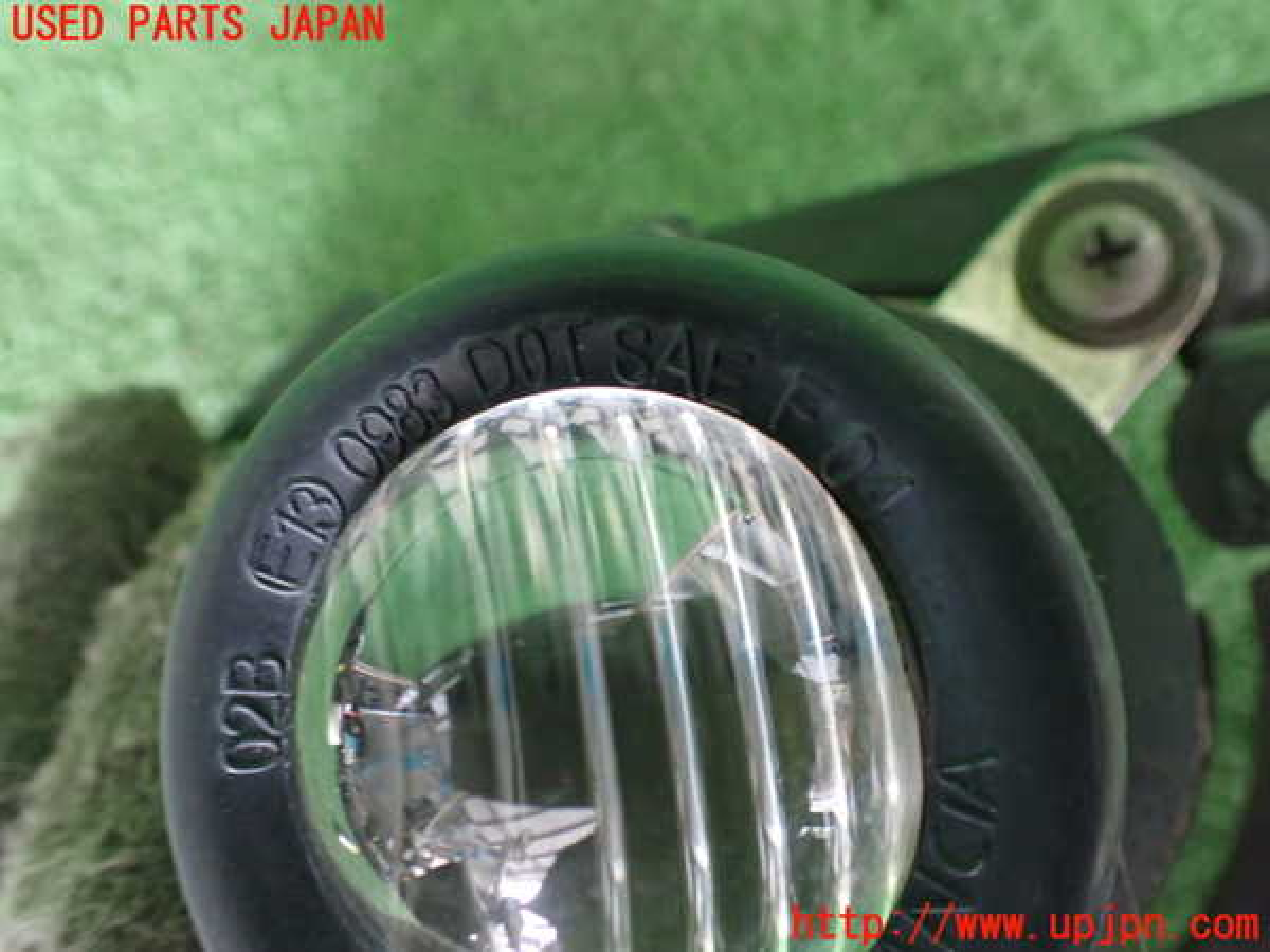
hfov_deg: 60.0
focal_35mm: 30
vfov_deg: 46.8
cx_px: 635
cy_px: 476
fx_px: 1101
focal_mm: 5.4
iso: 800
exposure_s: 1/50
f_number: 2.3
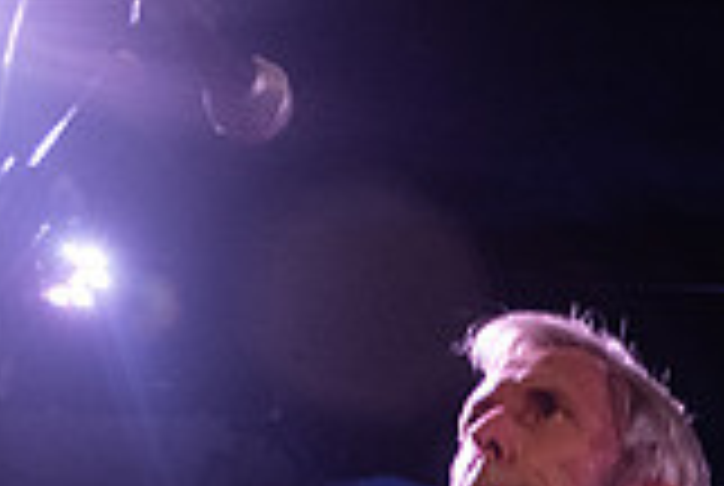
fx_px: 2539
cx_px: 1124
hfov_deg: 14.9
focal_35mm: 126
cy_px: 794
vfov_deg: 10.4
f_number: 3.2
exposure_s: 1/125
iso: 2000
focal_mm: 35
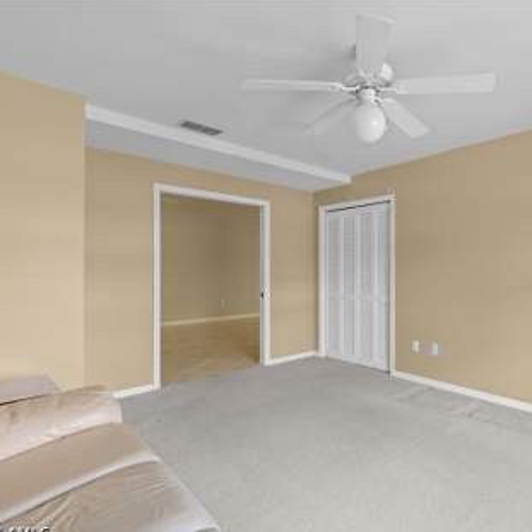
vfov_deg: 72.1
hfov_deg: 69.3
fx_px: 365
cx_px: 369
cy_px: 272
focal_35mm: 21
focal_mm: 16
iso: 100
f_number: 9
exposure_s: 1.3
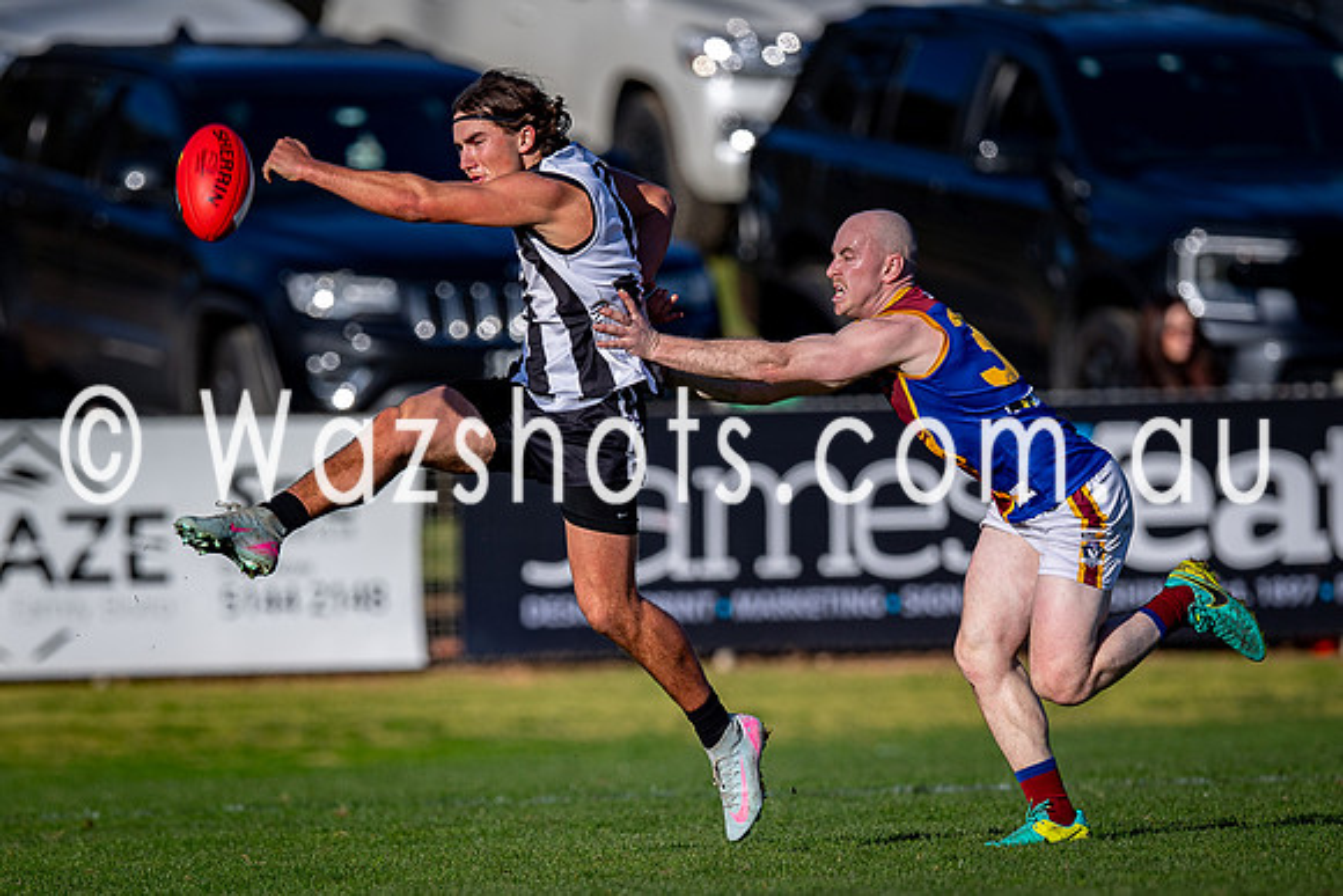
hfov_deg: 2.4
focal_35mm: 849
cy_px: 619
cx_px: 592
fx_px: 31679
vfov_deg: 1.6
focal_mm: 500
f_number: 4
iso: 125
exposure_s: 1/2000
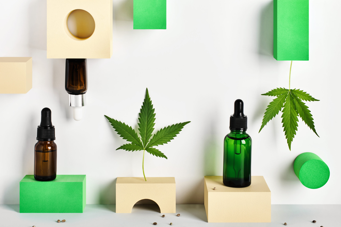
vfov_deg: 18.2
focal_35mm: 75
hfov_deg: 27.0
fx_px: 710
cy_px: 114
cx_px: 170
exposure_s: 1/125
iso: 100
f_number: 9
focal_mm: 50
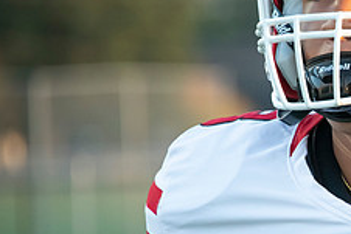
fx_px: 6254
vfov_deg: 2.1
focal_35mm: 641
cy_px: 165
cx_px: 422
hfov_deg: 3.2
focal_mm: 250
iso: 2000
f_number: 5.6
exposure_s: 1/800
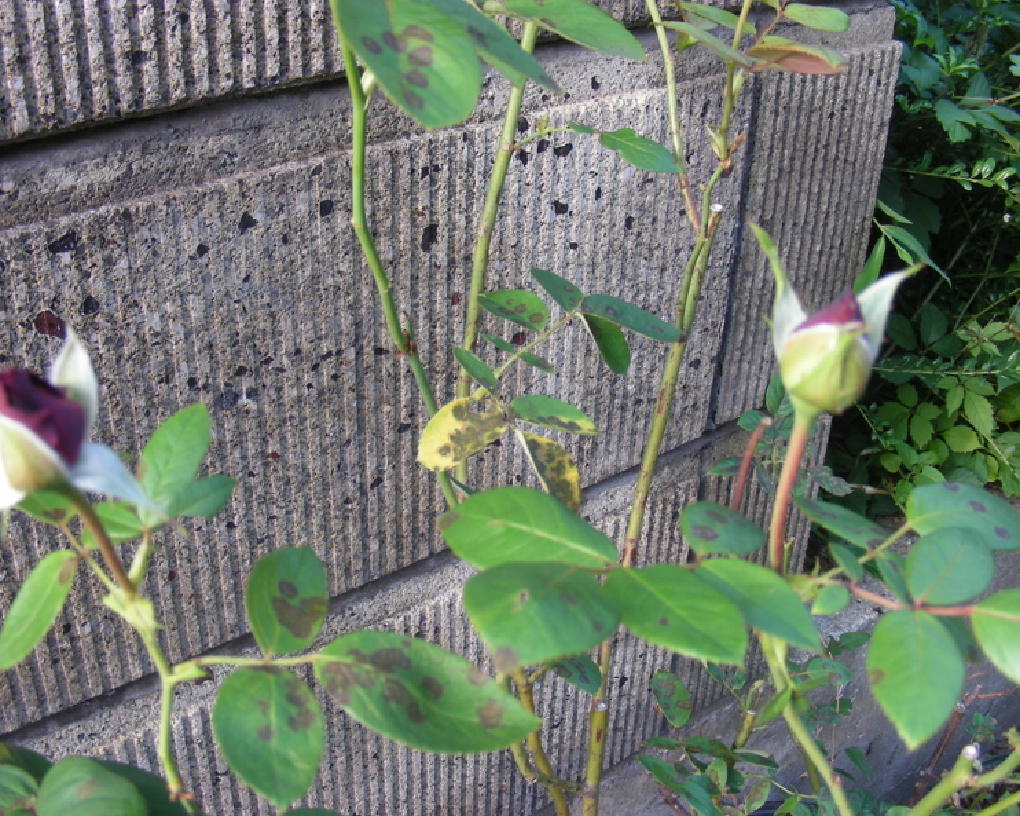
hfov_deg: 45.8
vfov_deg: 37.3
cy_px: 405
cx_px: 484
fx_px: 1207
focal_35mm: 40
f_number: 3.5
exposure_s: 1/33
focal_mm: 6.3
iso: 50
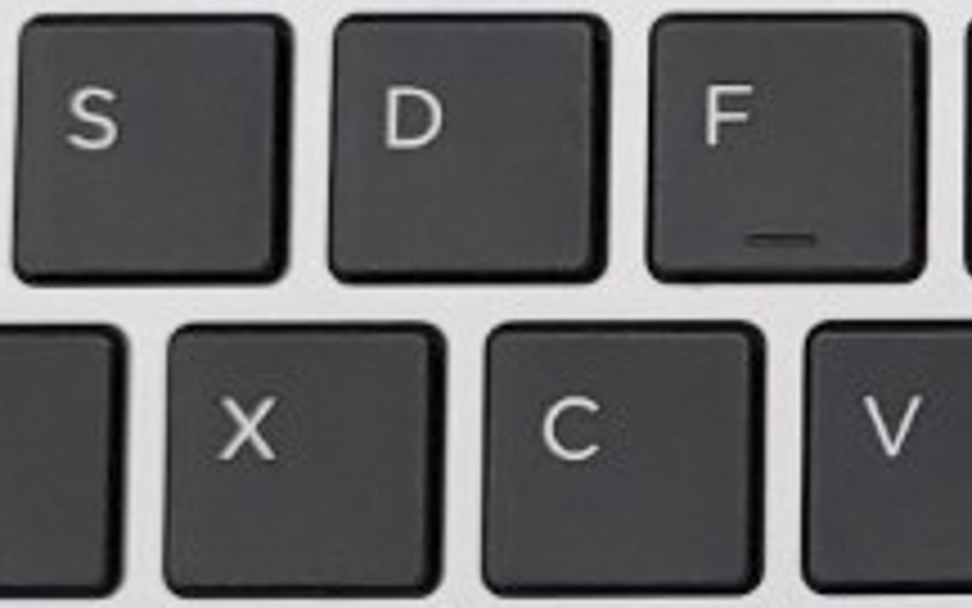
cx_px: 1638
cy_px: 347
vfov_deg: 7.1
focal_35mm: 184
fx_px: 4874
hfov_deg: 10.8
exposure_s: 1/120
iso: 100
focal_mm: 4.36
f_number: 1.8
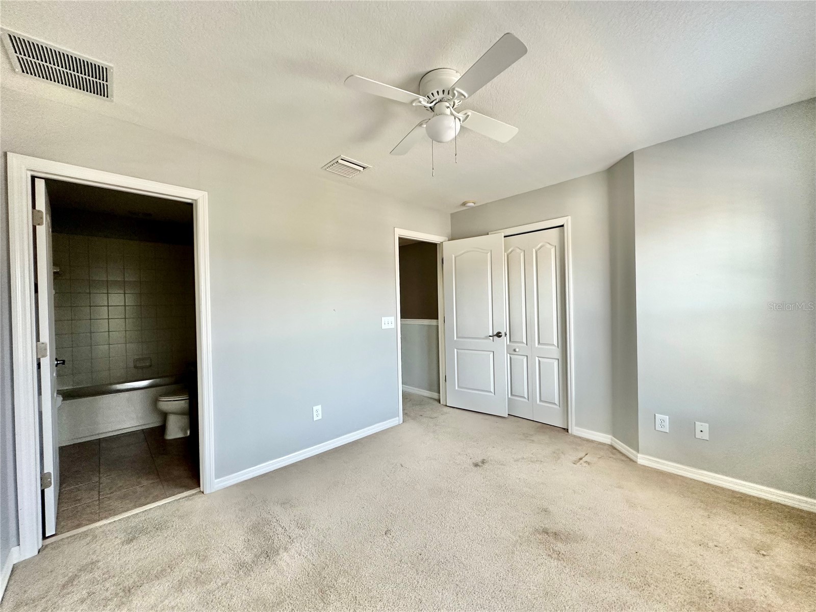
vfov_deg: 85.7
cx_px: 408
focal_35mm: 14
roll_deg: +1.0
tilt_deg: -0.2
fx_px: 330
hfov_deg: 102.1
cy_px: 306
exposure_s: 1/99
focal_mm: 2.22
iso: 200
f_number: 2.2
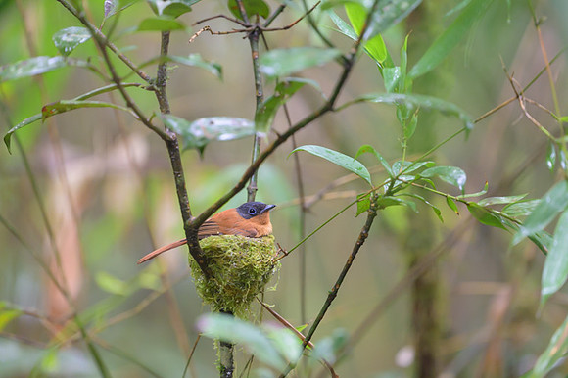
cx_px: 270
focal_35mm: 420
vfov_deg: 3.3
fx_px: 6616
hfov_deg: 4.9
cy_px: 191
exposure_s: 1/250
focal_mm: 400
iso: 3200
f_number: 2.8
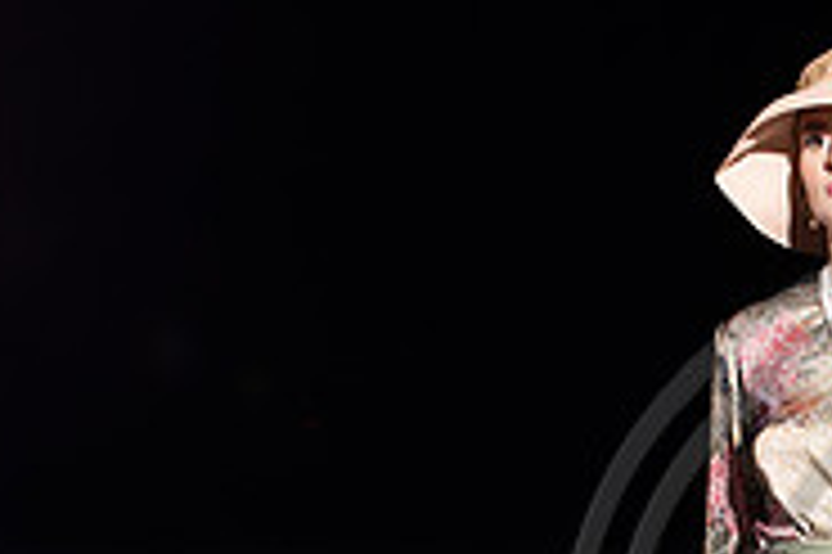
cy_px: 685
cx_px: 1021
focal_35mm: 219
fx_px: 5057
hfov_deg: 9.3
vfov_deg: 6.2
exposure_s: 1/200
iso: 1000
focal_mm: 70
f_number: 6.3
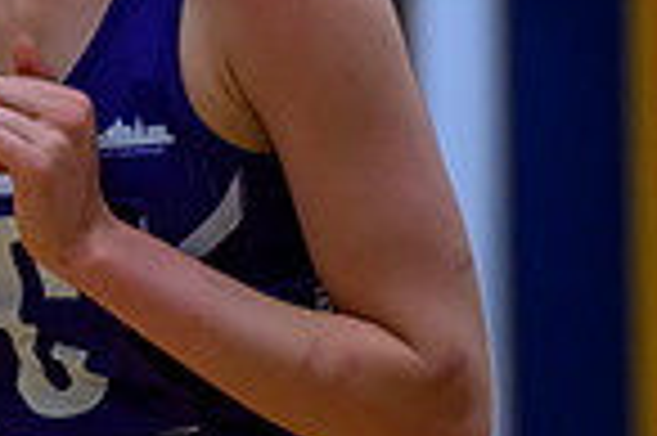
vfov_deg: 1.7
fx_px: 14529
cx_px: -634
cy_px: -263
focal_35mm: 797
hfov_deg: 2.6
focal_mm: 200
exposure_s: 1/1000
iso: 5000
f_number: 2.8
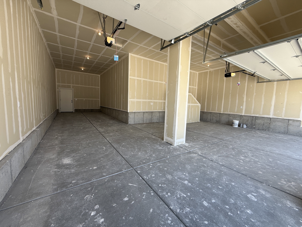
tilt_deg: -4.5
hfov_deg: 102.1
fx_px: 122
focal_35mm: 14
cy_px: 114
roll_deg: -2.0
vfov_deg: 85.7
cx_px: 151
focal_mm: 2.22
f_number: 2.2
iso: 50
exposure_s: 1/273
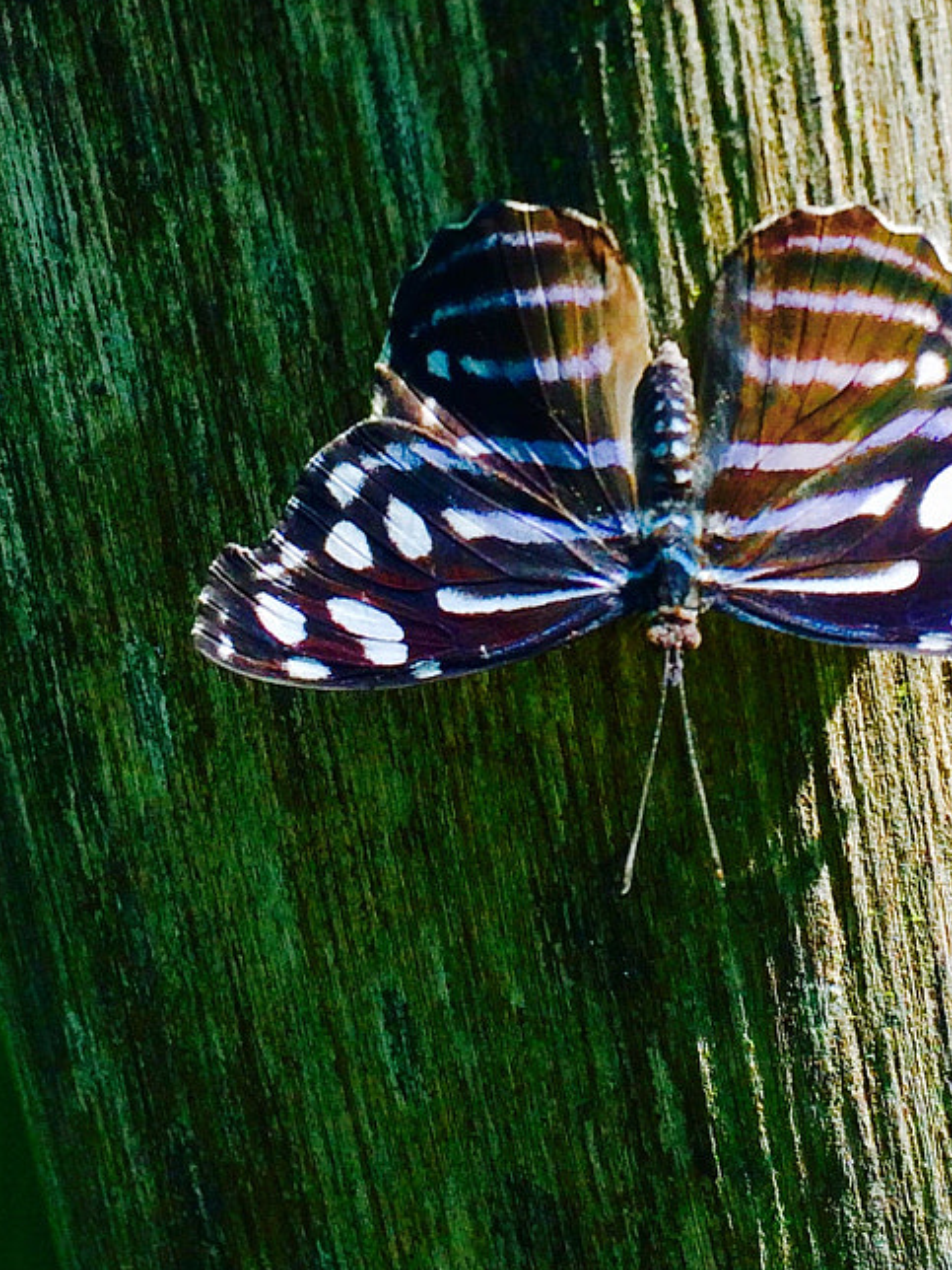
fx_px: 2640
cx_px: 670
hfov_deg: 20.3
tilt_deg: -7.1
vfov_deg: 26.6
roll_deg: -0.4
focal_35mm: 72
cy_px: 294
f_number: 2.2
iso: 32
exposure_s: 1/746
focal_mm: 4.15
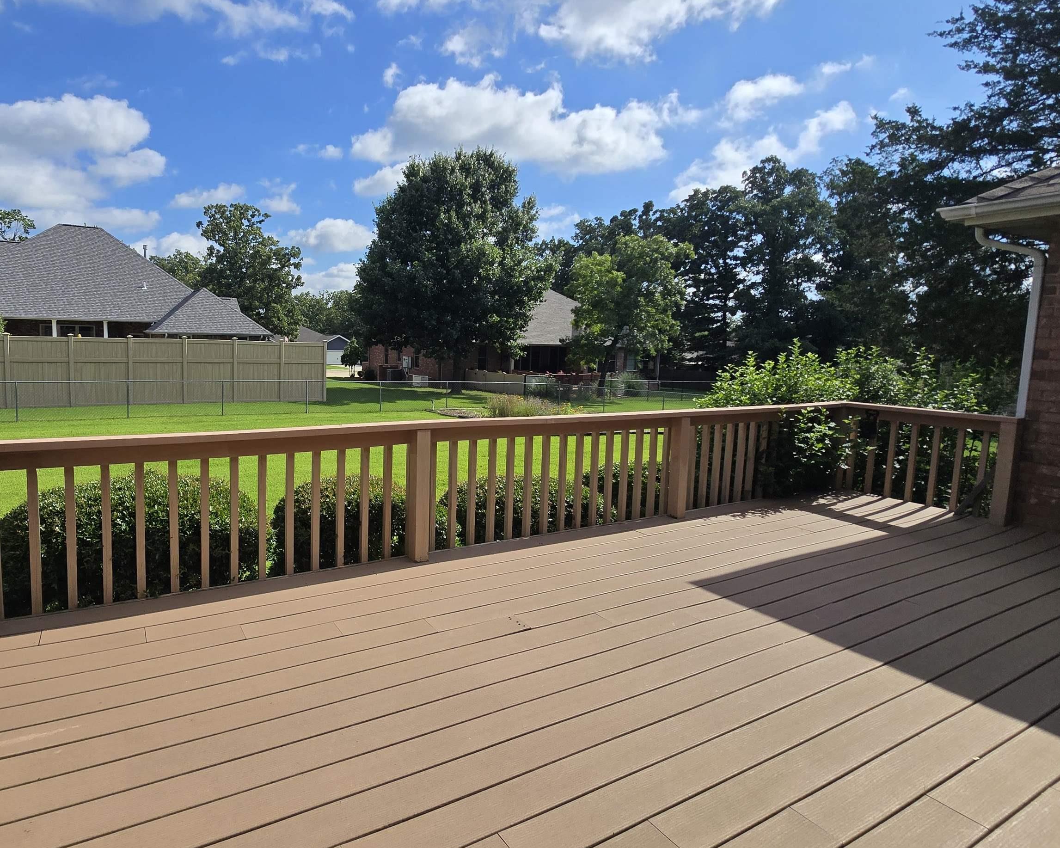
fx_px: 533
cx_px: 399
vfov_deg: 76.8
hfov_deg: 87.9
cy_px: 384
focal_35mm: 17
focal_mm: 2.2
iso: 50
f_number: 2.2
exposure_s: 1/3409
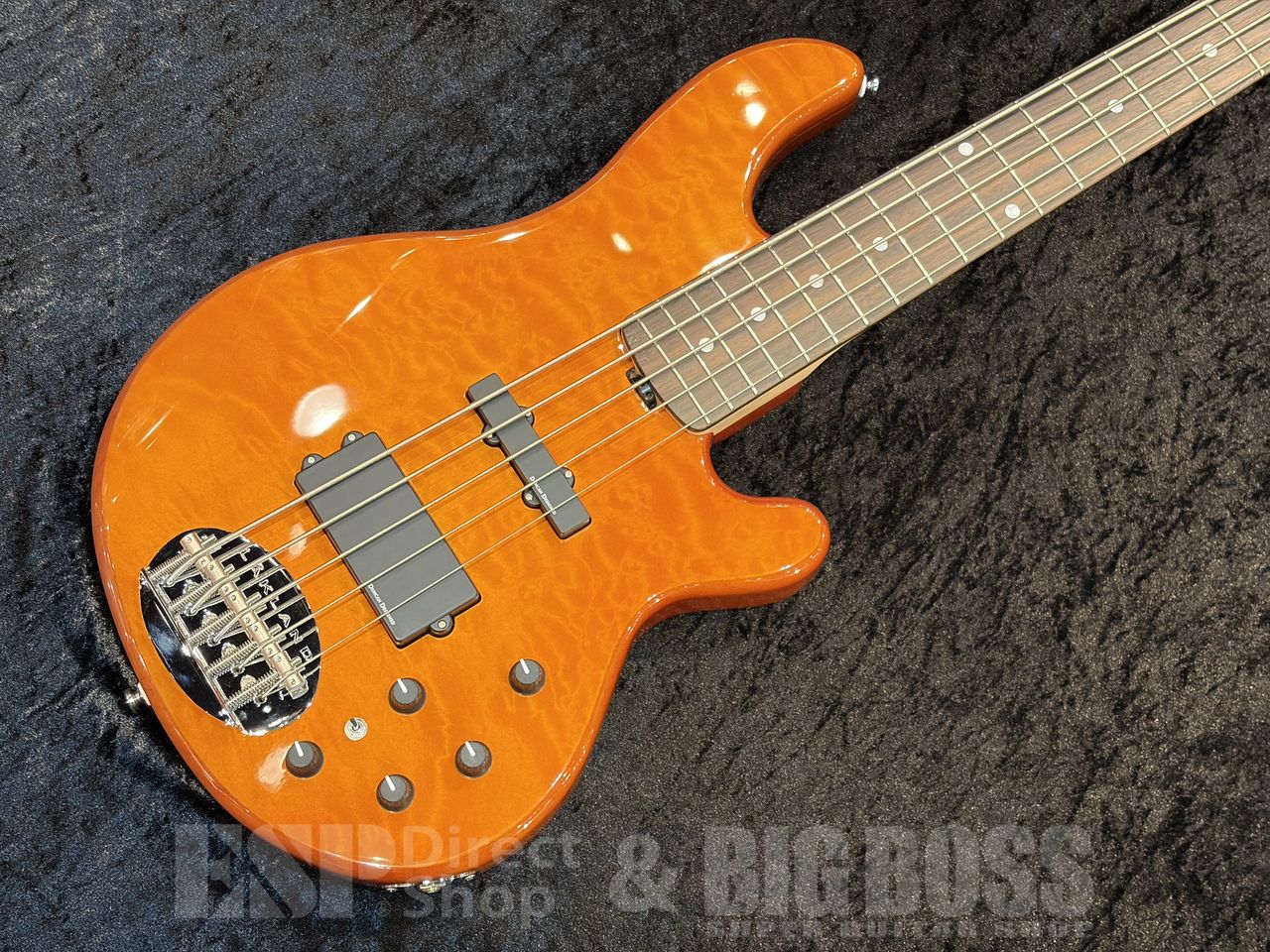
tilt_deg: -70.0
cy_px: 476
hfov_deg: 36.8
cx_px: 635
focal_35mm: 52
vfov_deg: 28.0
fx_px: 1908
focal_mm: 5.96
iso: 125
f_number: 1.6
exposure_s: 1/40
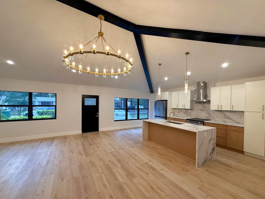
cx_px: 138
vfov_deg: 81.6
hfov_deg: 98.1
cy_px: 106
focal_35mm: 15
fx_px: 115
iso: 250
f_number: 2.2
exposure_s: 1/120
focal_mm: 2.22
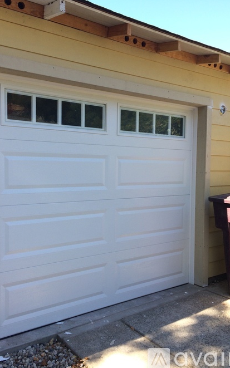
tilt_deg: -3.7
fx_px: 311
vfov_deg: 61.2
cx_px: 99
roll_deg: +0.7
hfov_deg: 40.5
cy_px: 185
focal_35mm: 31
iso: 32
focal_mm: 4.15
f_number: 2.2
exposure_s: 1/345
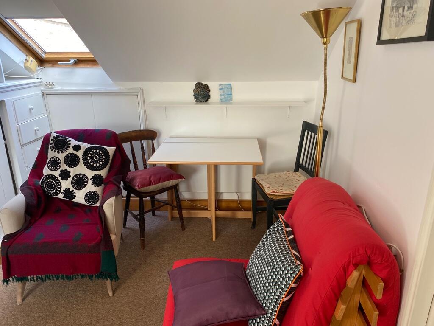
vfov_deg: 53.1
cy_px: 163
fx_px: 326
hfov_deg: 67.3
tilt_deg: -19.0
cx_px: 217
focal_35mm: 26
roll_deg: +1.1
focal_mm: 4.25
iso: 125
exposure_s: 1/115
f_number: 1.8
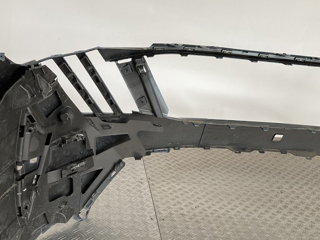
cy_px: 178
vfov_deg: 33.0
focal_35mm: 43
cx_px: 117
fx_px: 397
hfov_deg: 43.5
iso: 40
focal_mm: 3
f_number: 1.8
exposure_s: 1/100
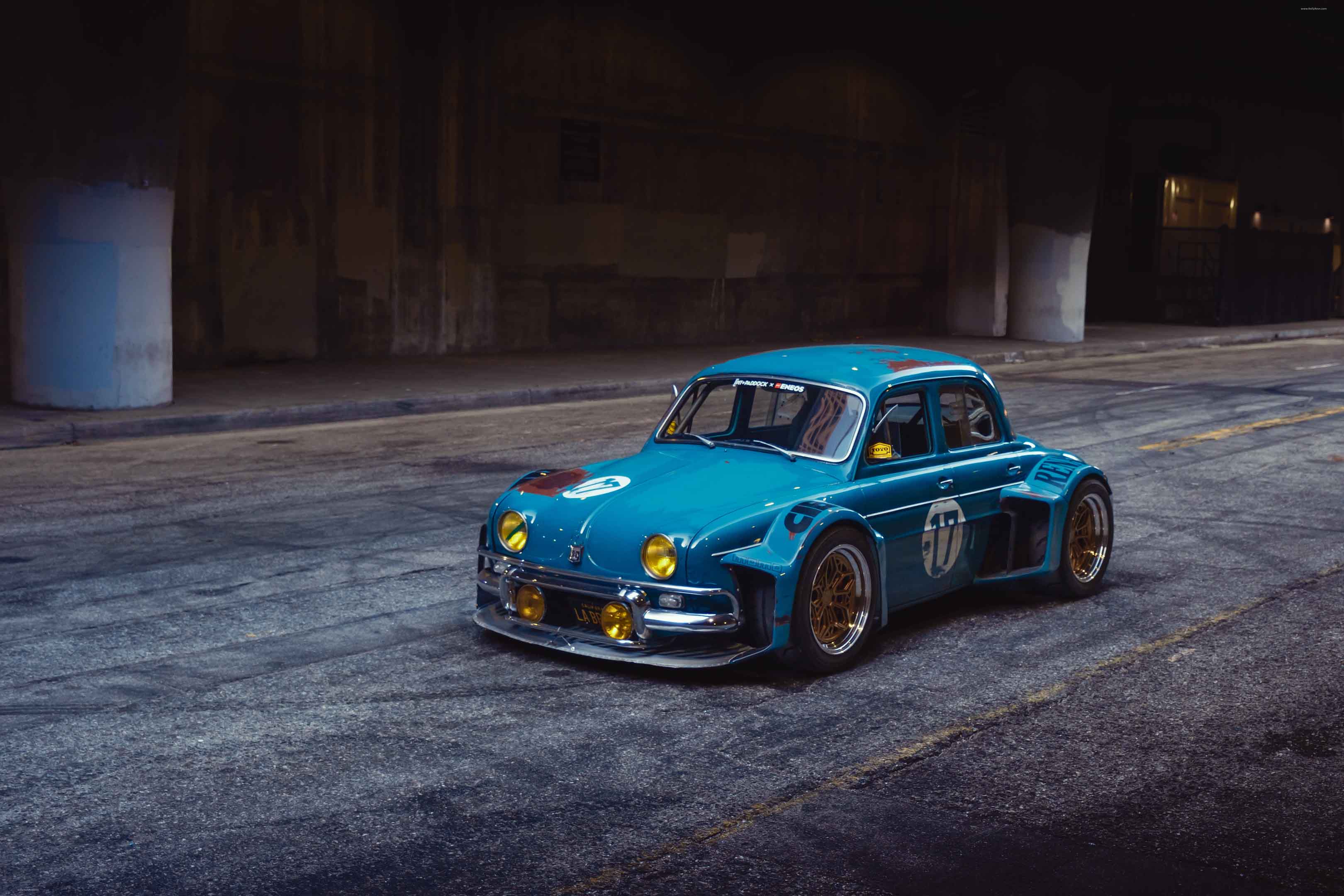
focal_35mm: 45
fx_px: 1680
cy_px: 448
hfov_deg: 43.6
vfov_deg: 29.9
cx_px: 672
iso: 400
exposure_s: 1/80
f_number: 2.8
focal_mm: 30.2
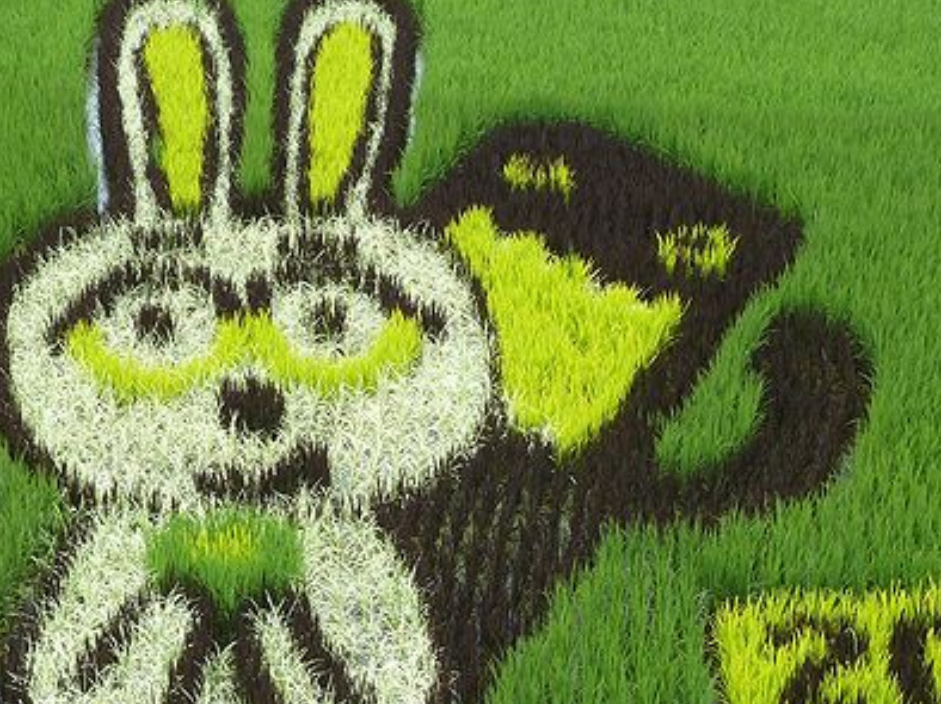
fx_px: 2119
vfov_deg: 18.8
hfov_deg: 25.0
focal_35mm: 78
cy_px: 511
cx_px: 475
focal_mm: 7.9
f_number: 4
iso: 80
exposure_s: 1/100
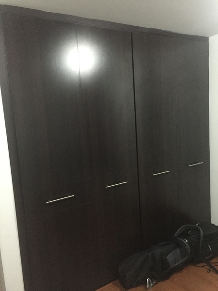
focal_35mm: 29
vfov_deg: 61.7
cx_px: 109
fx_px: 244
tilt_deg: -7.1
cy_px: 146
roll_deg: +4.3
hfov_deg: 48.2
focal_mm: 4.15
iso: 320
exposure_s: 1/15
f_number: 2.2
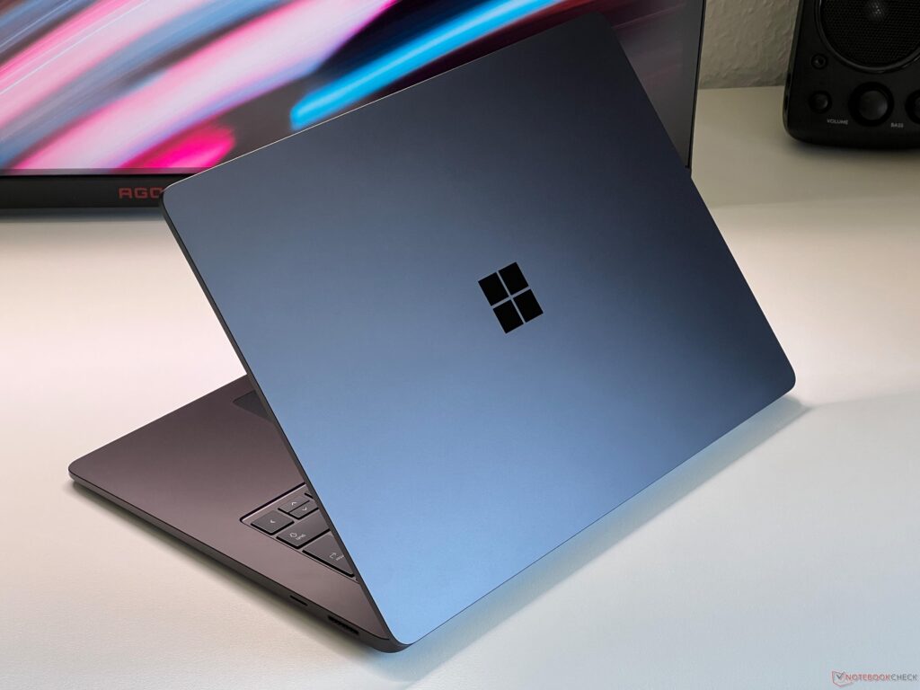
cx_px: 460
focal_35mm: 77
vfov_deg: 19.1
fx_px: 2046
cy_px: 345
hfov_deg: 25.3
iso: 160
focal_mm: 9
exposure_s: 1/99
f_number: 2.8
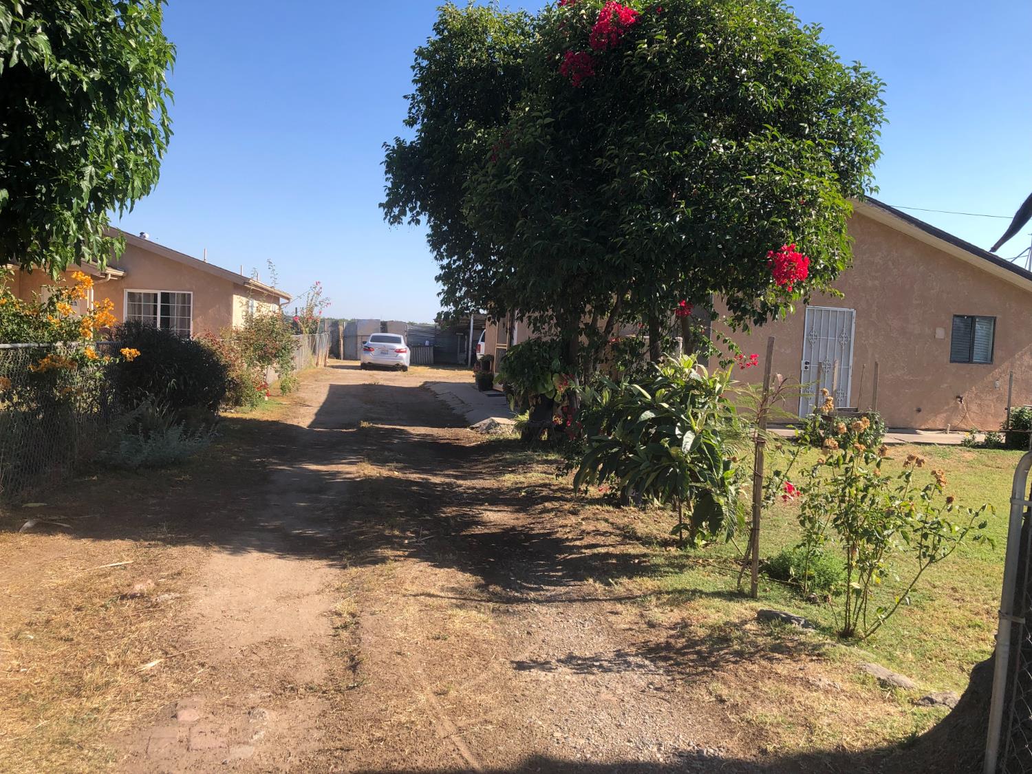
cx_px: 516
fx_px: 835
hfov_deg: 63.4
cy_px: 387
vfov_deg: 49.7
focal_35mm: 28
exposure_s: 1/960
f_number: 1.8
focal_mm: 3.99
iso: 20
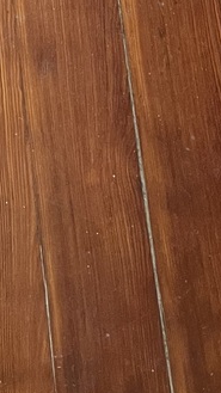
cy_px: -215
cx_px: -179
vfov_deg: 15.8
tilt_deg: -69.4
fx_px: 1292
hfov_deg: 9.3
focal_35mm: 124
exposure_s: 1/60
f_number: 1.6
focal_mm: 5.1
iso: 250
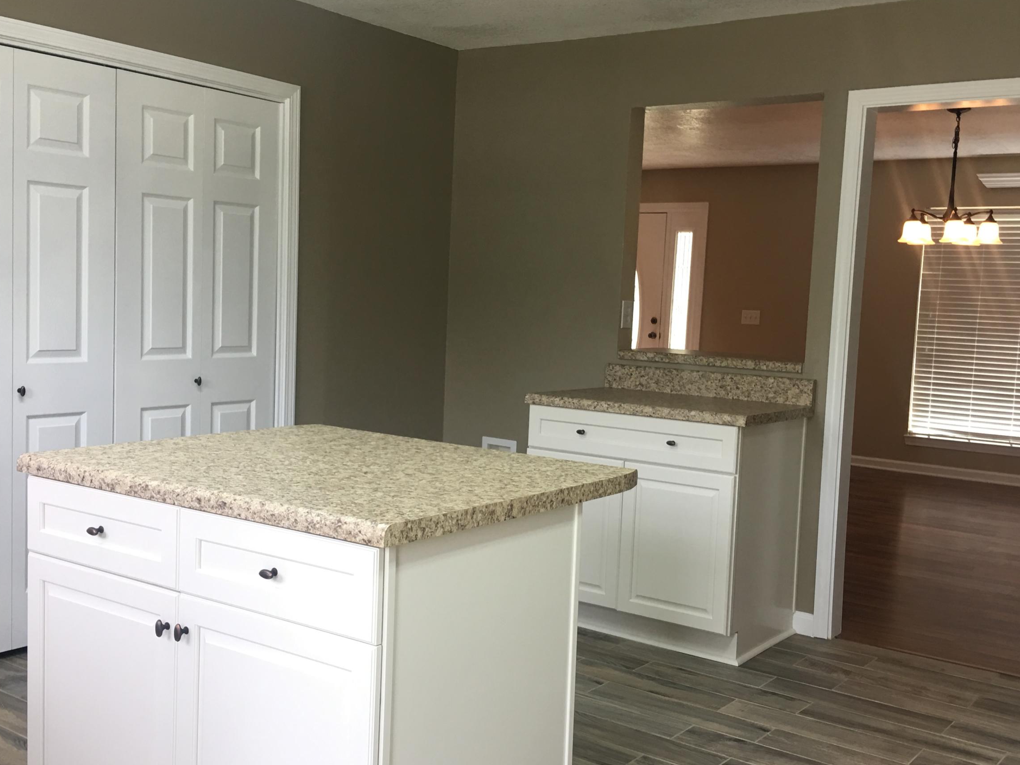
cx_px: 527
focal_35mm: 38
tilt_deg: -3.7
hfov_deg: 49.0
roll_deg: -2.4
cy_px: 397
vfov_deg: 37.7
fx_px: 1120
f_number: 2.2
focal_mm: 4.15
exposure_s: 1/30
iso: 25
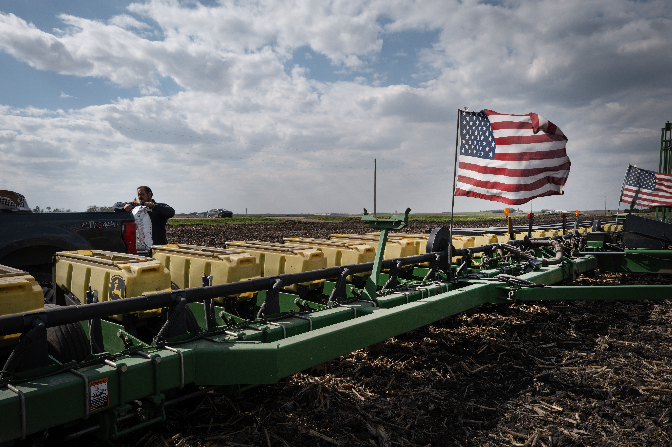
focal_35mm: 28
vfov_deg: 46.4
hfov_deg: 65.5
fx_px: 522
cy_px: 224
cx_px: 336
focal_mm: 28
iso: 125
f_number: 10
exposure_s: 1/500
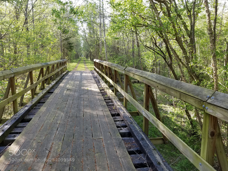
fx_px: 171
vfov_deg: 53.1
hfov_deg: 67.3
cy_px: 86
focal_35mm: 26
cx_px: 114
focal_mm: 4.25
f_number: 1.7
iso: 50
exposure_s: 1/151
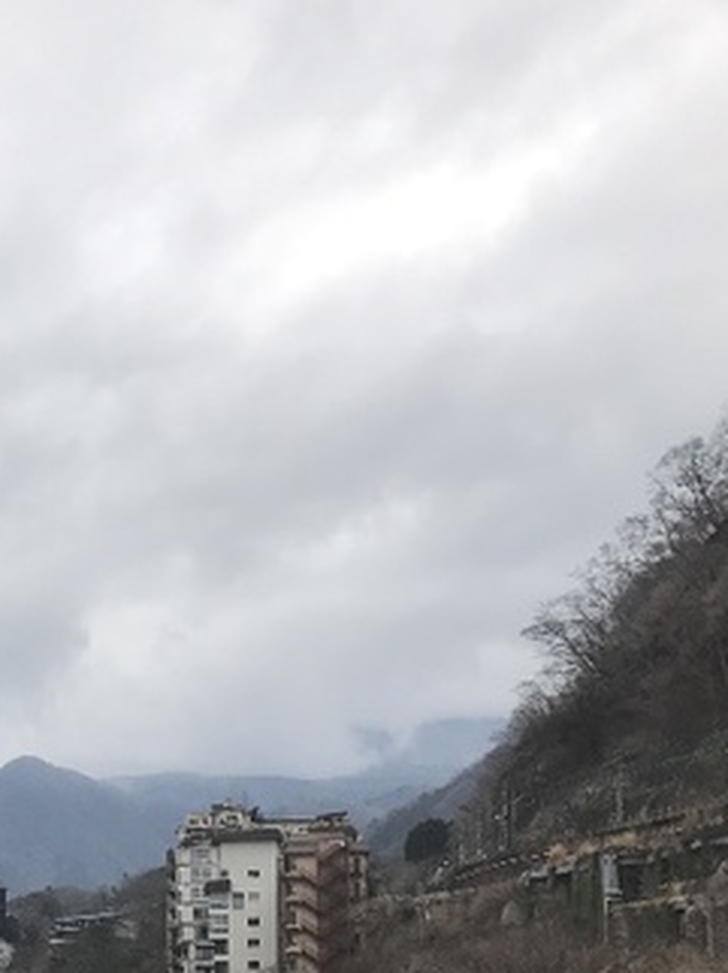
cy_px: 1047
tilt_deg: +0.0
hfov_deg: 22.1
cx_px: 79
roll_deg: +1.4
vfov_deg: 27.5
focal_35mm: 65
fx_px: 1825
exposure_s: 1/2660
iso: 20
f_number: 1.8
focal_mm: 3.99
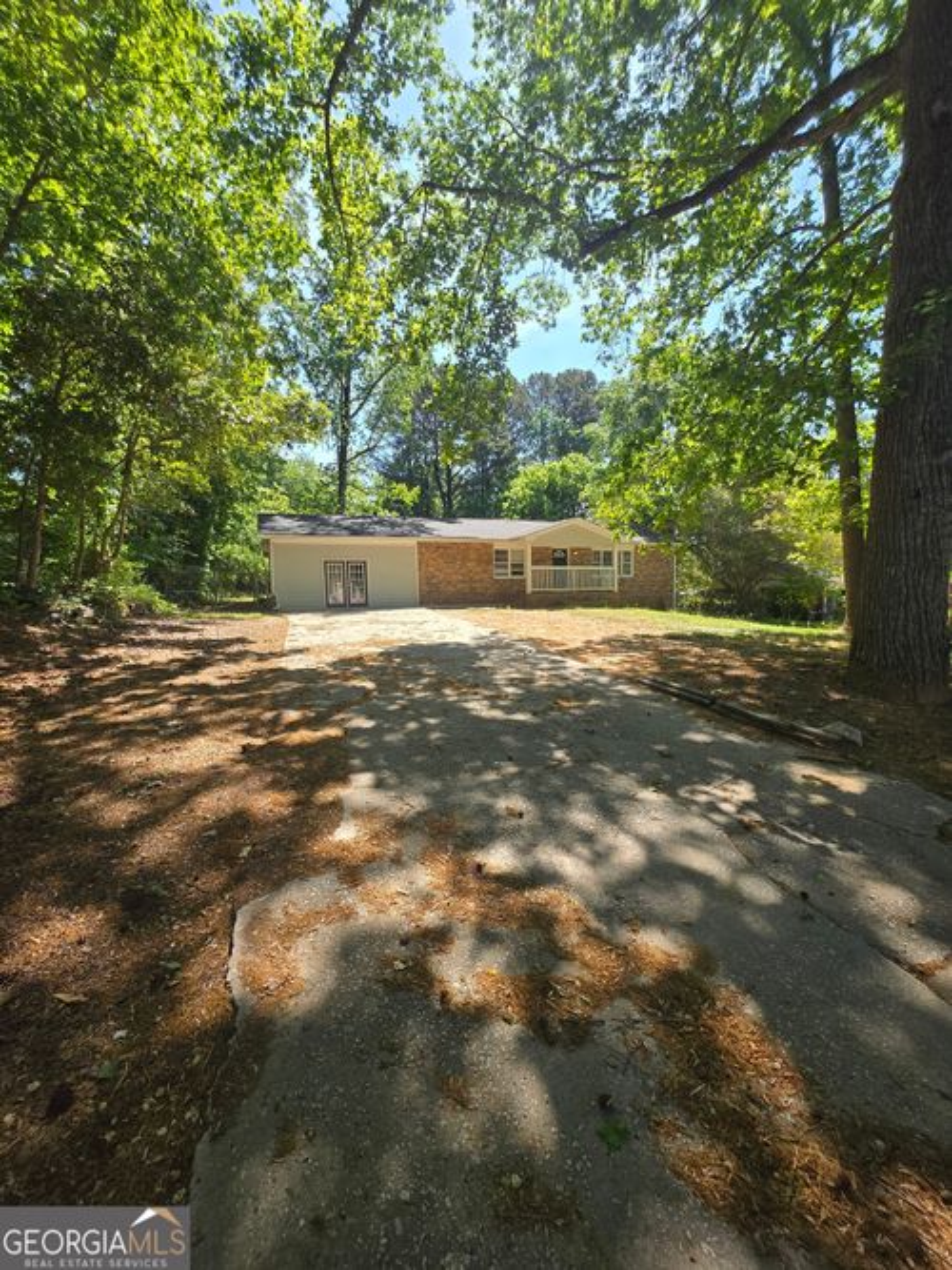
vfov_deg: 106.2
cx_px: 476
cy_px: 635
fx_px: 477
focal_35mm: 13
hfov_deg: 89.9
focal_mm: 1.7
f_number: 2.2
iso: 25
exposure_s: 1/398
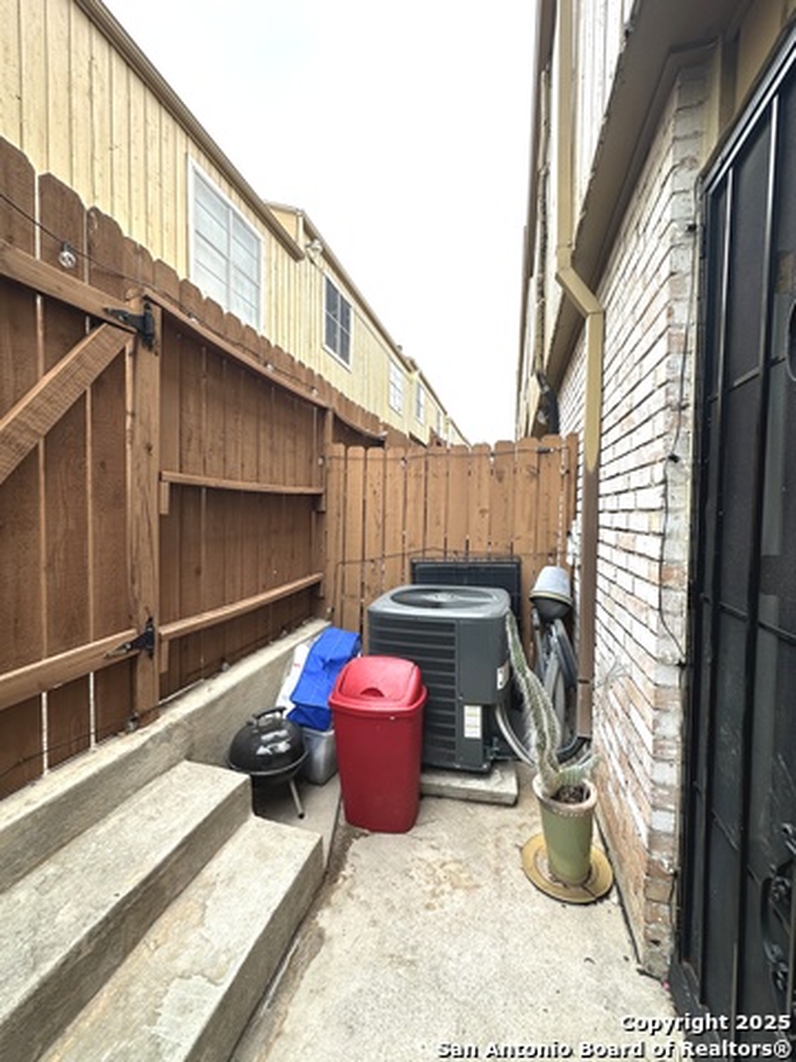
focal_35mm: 14
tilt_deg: -1.9
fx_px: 429
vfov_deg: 102.1
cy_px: 531
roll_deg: -0.5
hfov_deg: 85.7
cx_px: 398
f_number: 2.2
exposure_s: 1/181
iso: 40
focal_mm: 2.22
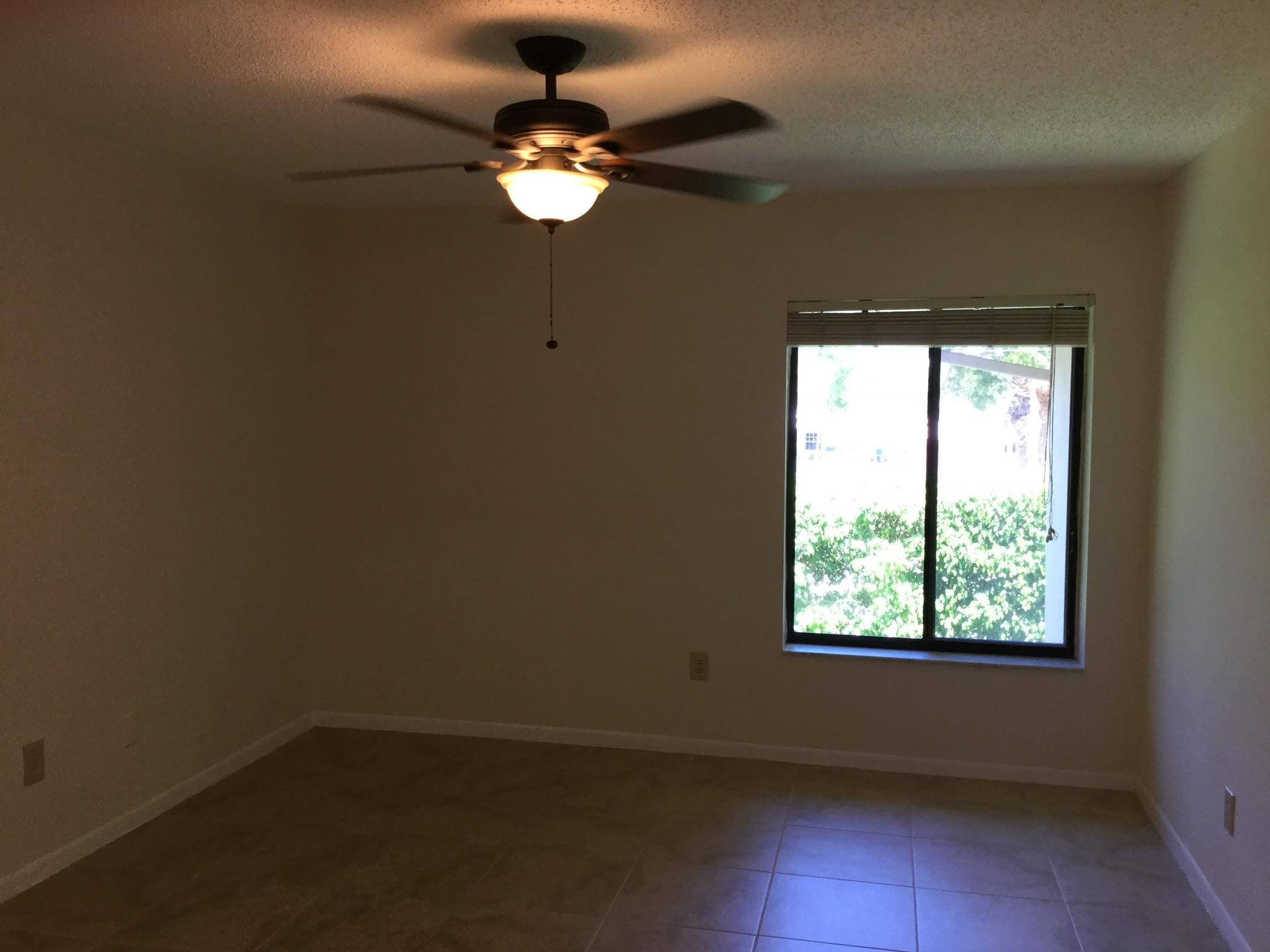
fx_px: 1137
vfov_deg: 45.4
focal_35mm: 31
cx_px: 635
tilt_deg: -4.3
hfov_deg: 58.4
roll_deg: -0.8
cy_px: 476
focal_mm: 3.3
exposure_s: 1/30
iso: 25
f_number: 2.4
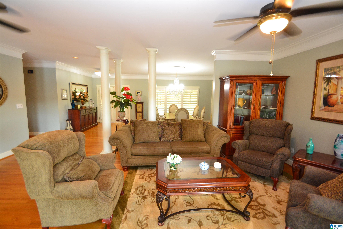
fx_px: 143
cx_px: 172
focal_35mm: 15
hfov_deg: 100.4
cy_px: 114
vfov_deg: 77.3
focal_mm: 10
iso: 800
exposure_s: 1/40
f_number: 4
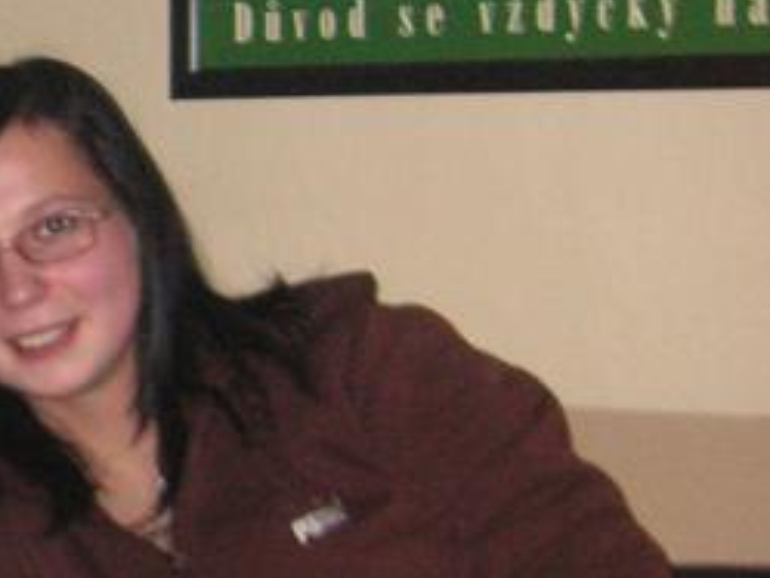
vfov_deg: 12.5
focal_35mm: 119
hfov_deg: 15.2
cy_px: 321
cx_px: -402
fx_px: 2648
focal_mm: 6.1
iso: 160
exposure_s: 1/45
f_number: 2.8
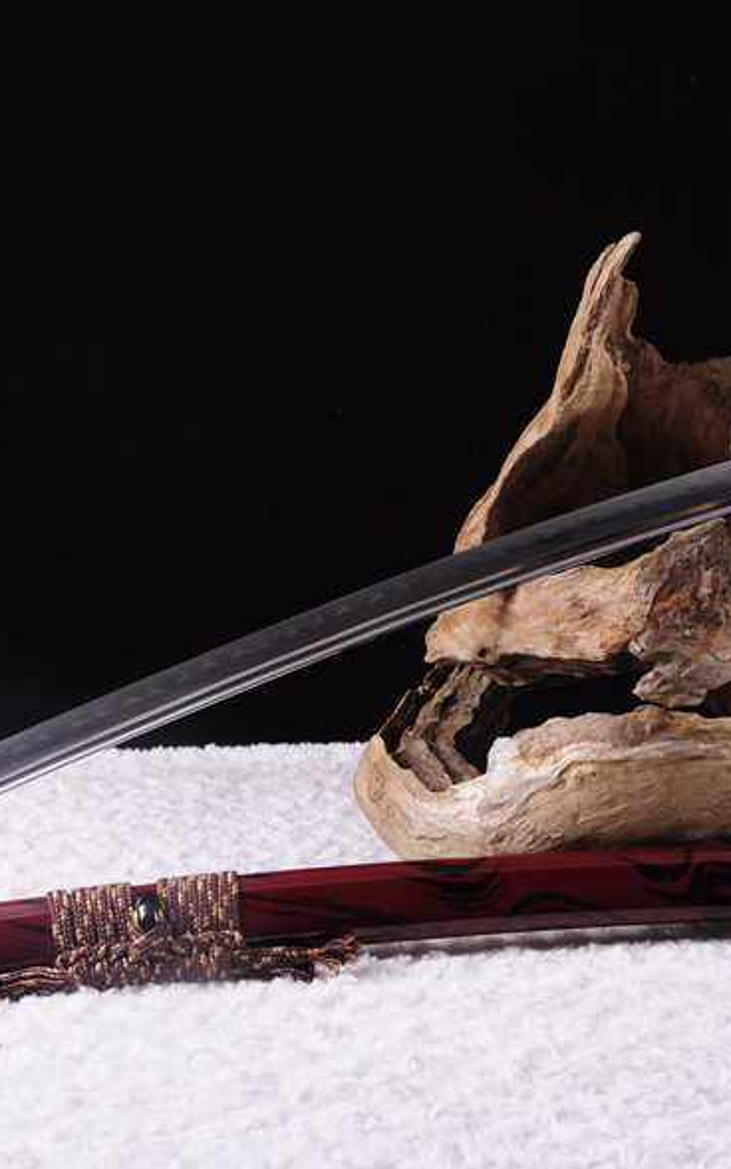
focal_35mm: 56
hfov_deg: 23.1
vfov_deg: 36.3
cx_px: 473
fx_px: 1785
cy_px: 589
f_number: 10
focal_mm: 24
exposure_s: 1/160
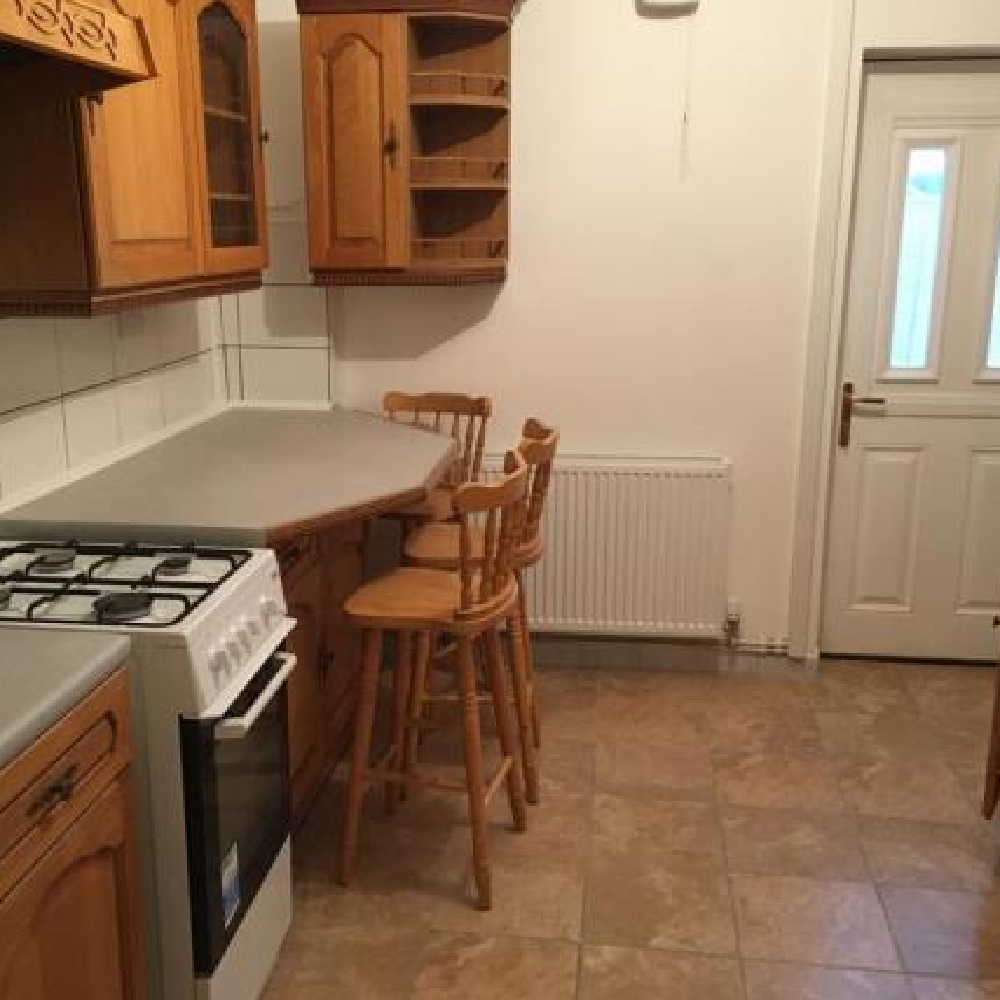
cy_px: 507
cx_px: 456
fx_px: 1144
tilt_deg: -14.0
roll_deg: +1.2
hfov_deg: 47.2
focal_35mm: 35
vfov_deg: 47.2
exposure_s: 1/25
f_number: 2.2
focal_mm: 4.15
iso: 200
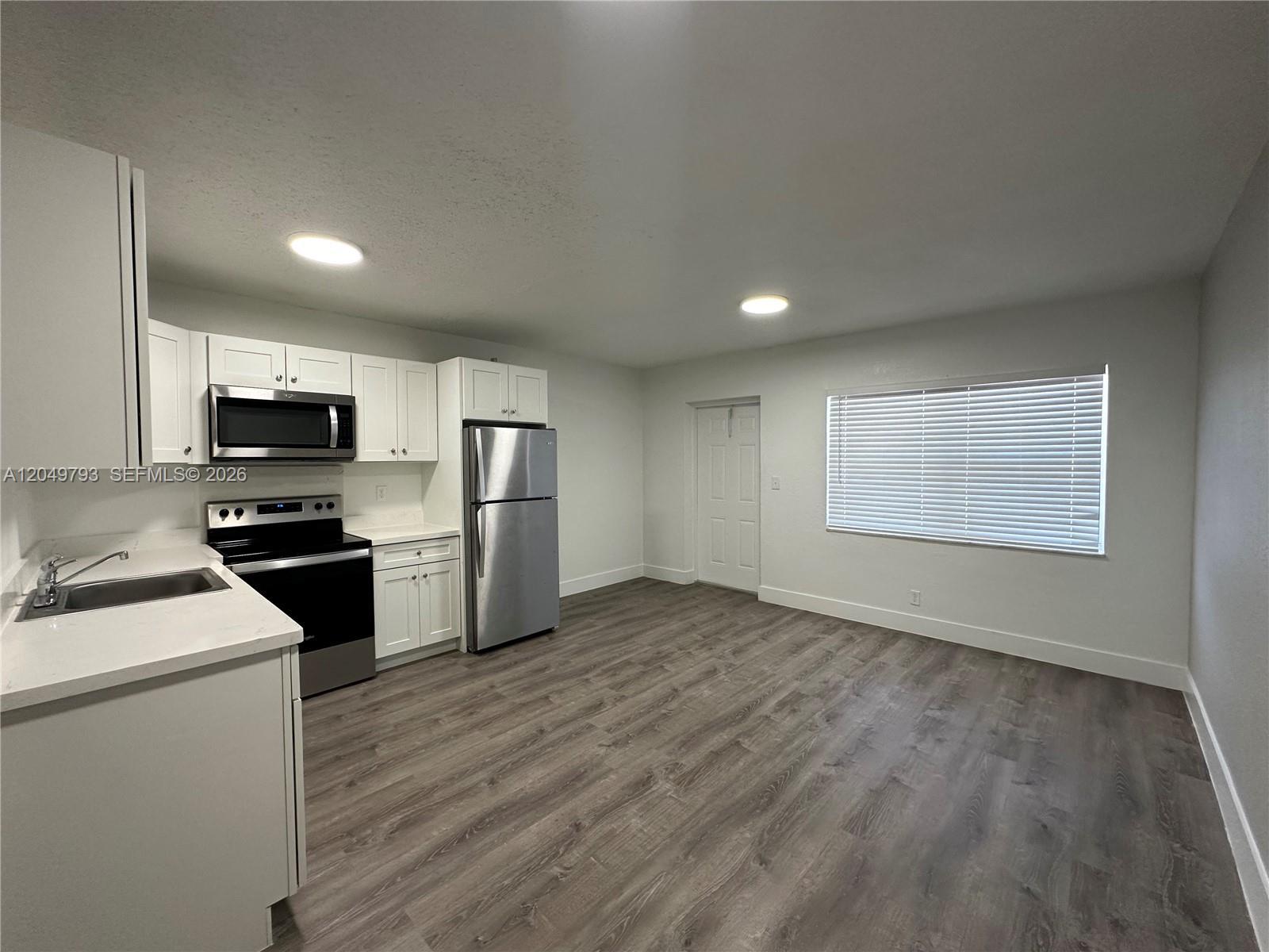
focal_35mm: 14
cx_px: 634
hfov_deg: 102.1
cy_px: 476
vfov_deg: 85.7
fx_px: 513
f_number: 2.2
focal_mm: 2.22
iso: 200
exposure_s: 1/120
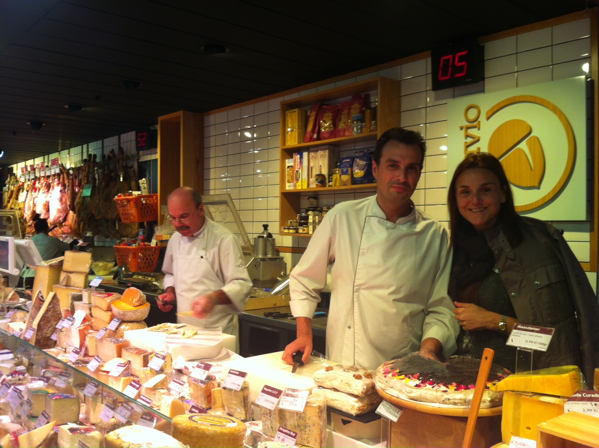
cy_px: 224
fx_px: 605
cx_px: 300
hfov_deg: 52.7
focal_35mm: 35
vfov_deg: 40.6
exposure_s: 1/15
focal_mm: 3.85
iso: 80
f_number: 2.8
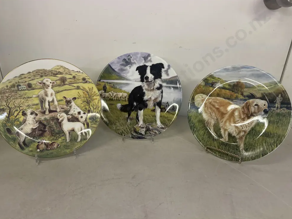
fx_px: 211
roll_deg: -1.5
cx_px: 146
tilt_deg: -25.0
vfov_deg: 54.9
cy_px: 105
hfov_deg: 69.4
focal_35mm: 25
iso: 125
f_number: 1.78
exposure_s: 1/100
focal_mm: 6.86
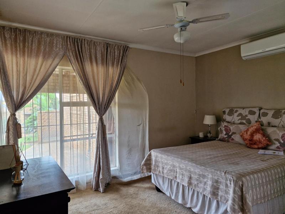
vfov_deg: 58.9
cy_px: 107
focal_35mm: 23
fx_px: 189
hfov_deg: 73.9
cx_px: 142
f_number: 1.8
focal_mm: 5.54
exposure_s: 1/100
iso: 125
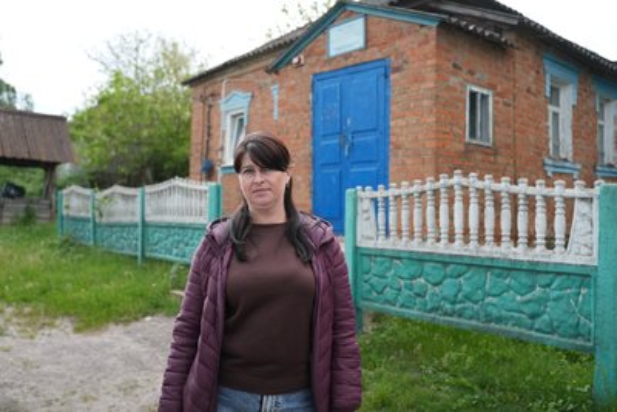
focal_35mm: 29
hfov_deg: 63.6
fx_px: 497
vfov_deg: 45.0
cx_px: 308
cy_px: 206
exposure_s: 1/200
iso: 800
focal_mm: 29
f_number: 2.8
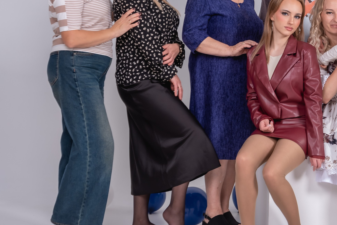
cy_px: 82
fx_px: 805
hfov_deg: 23.2
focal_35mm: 86
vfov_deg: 15.9
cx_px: 286
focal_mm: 42
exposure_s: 1/100
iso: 200
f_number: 4.2
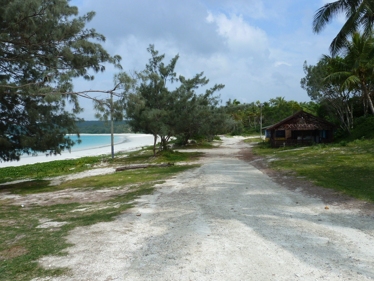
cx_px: 187
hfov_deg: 60.0
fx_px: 324
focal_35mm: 30
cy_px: 140
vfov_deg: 46.8
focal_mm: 5
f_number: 4.5
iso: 80
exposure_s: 1/500
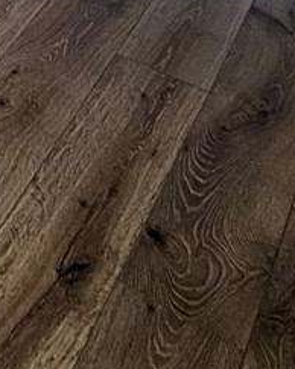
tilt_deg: -7.7
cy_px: -462
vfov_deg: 15.0
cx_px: -359
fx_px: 983
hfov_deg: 13.6
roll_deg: -0.2
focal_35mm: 90
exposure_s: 1/99
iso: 64
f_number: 2.2
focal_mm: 2.22
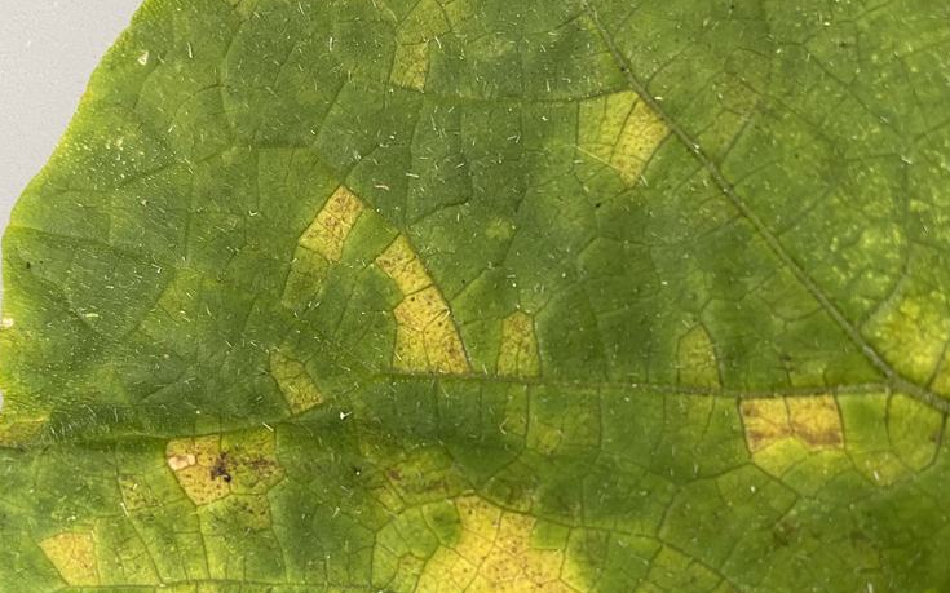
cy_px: 421
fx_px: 906
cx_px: 489
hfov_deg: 55.3
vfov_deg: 35.7
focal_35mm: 35
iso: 160
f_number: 1.6
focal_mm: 4.2
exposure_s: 1/60
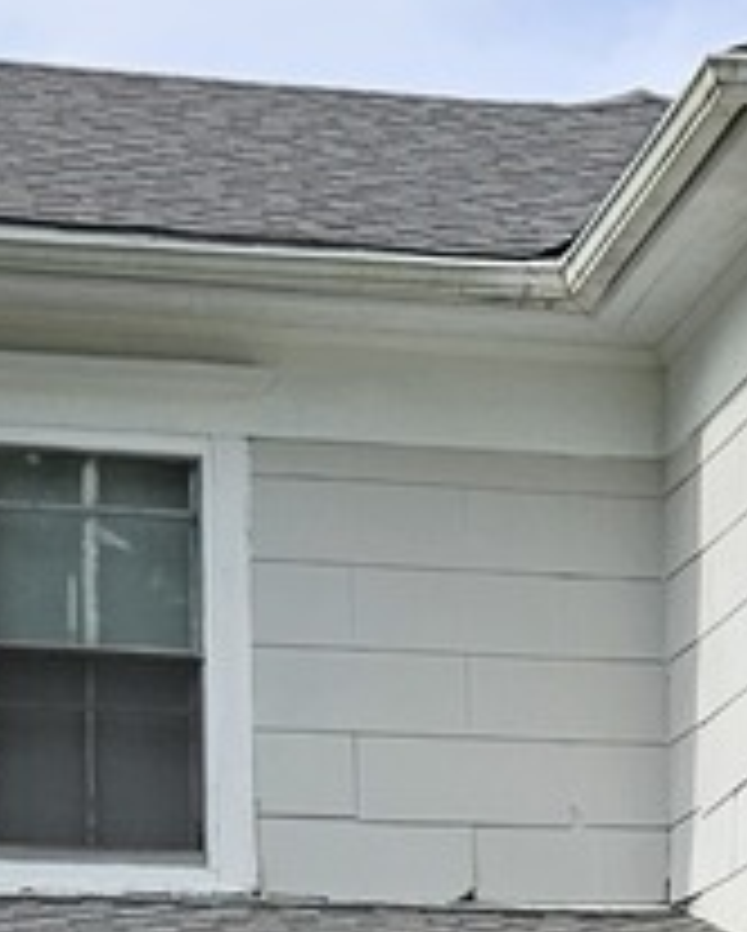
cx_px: 837
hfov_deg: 9.8
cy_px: 1378
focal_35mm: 156
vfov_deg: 11.8
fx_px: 4305
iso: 25
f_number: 1.8
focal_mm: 5.4
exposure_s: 1/1780
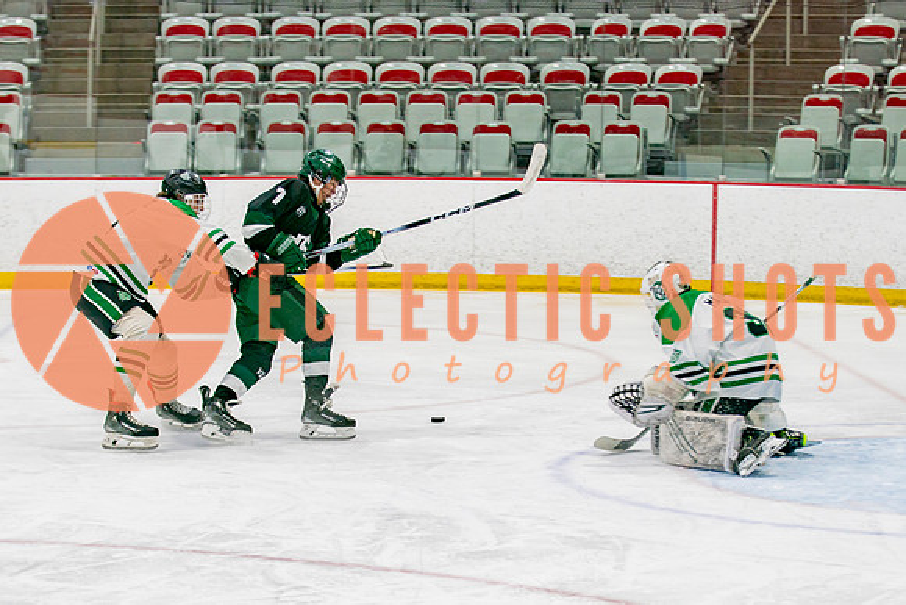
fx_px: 3005
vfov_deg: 11.5
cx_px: 390
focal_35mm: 119
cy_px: 349
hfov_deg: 17.1
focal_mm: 70
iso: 500
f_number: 3.2
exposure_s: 1/640
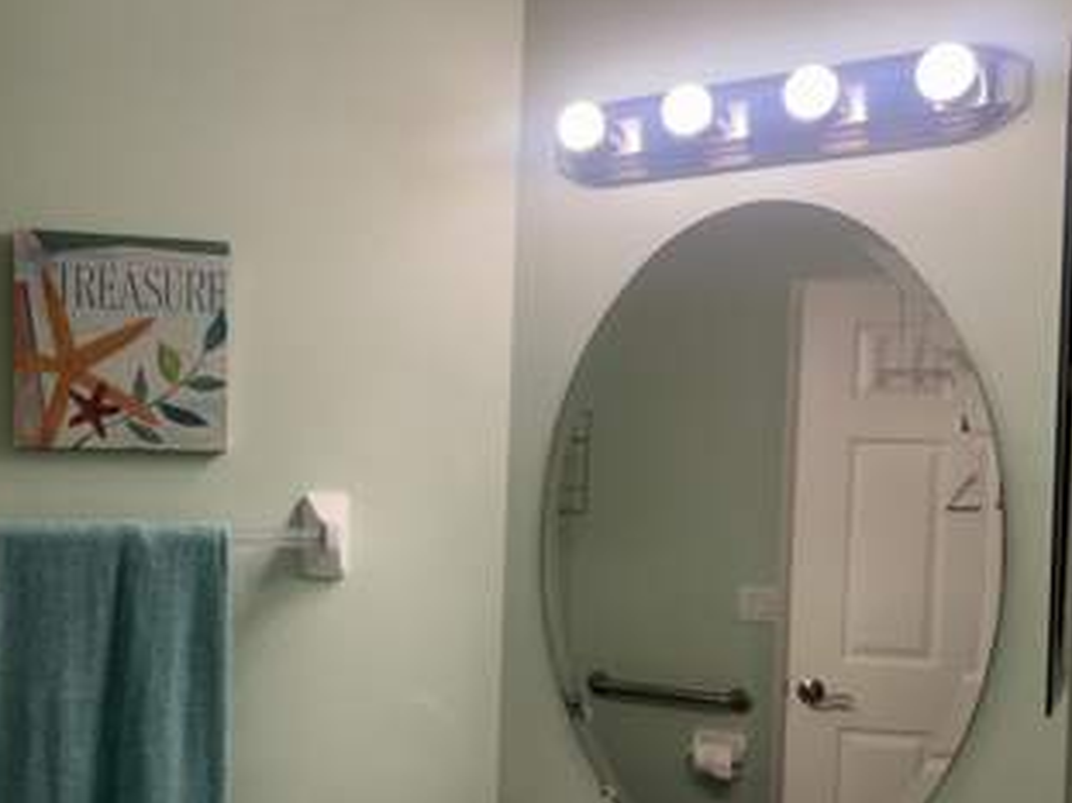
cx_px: 345
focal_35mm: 37
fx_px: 1145
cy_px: 495
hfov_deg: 49.2
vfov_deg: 38.4
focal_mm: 6.76
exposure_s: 1/120
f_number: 1.78
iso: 80
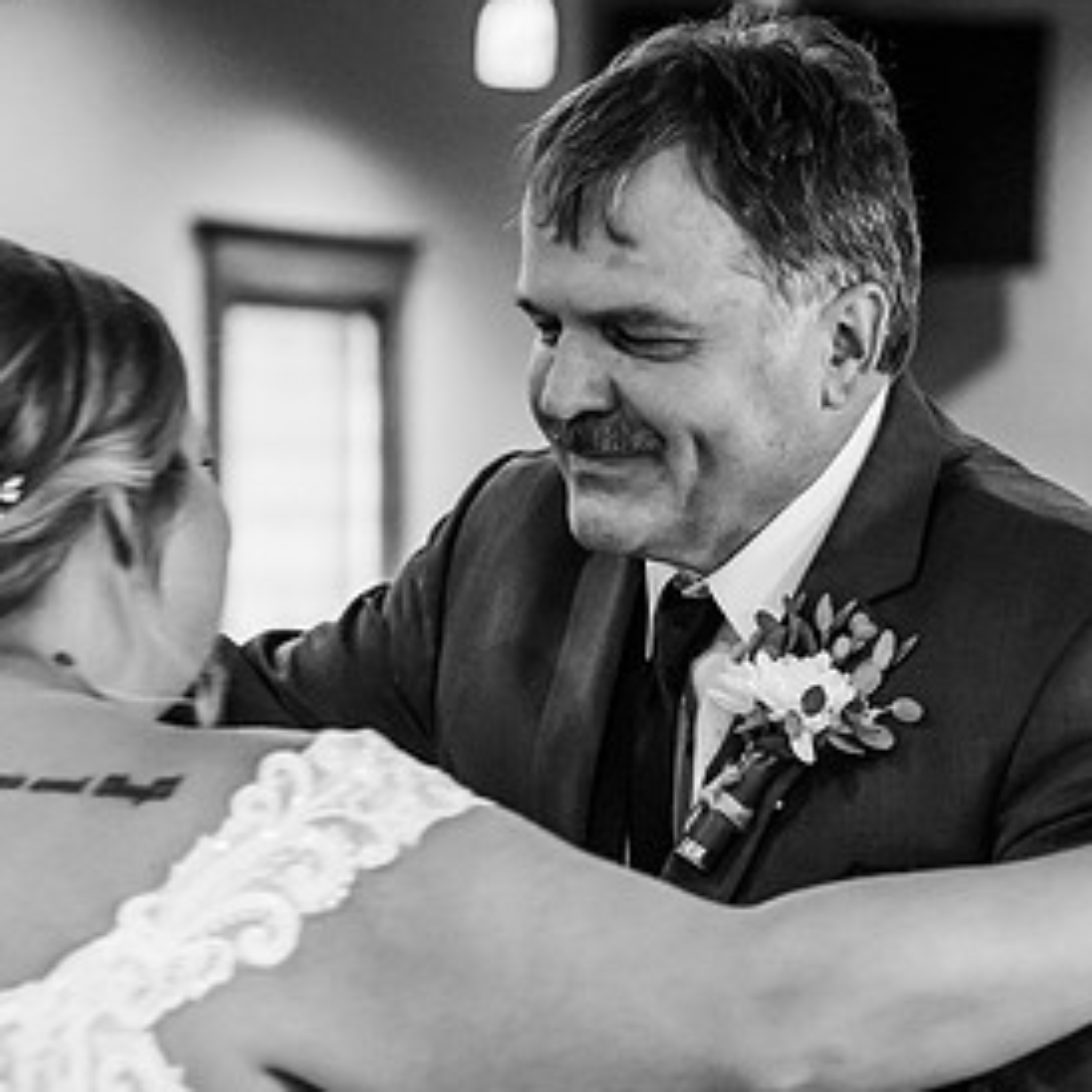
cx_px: 753
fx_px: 3783
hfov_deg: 16.4
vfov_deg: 16.4
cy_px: 650
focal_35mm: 106
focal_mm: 59
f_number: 2.8
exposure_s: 1/200
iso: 2000
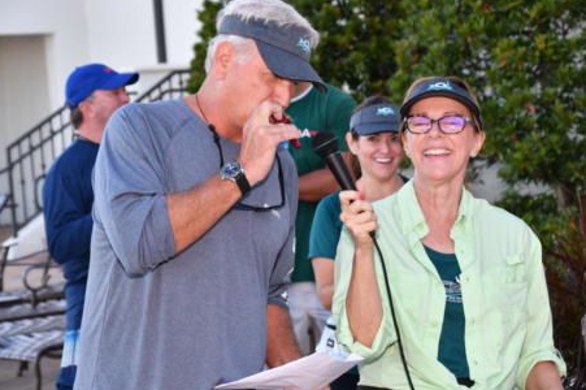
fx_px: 2489
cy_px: 177
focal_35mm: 153
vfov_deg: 9.0
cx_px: 312
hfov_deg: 13.4
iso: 400
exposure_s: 1/160
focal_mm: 92
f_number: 8
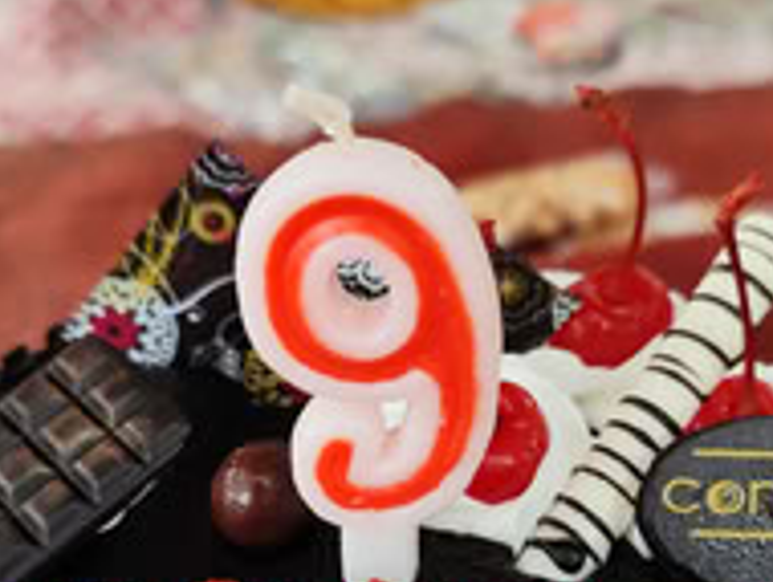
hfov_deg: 33.2
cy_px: 545
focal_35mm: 58
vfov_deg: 24.4
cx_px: 423
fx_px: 1297
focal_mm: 6.19
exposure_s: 1/100
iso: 64
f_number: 1.65
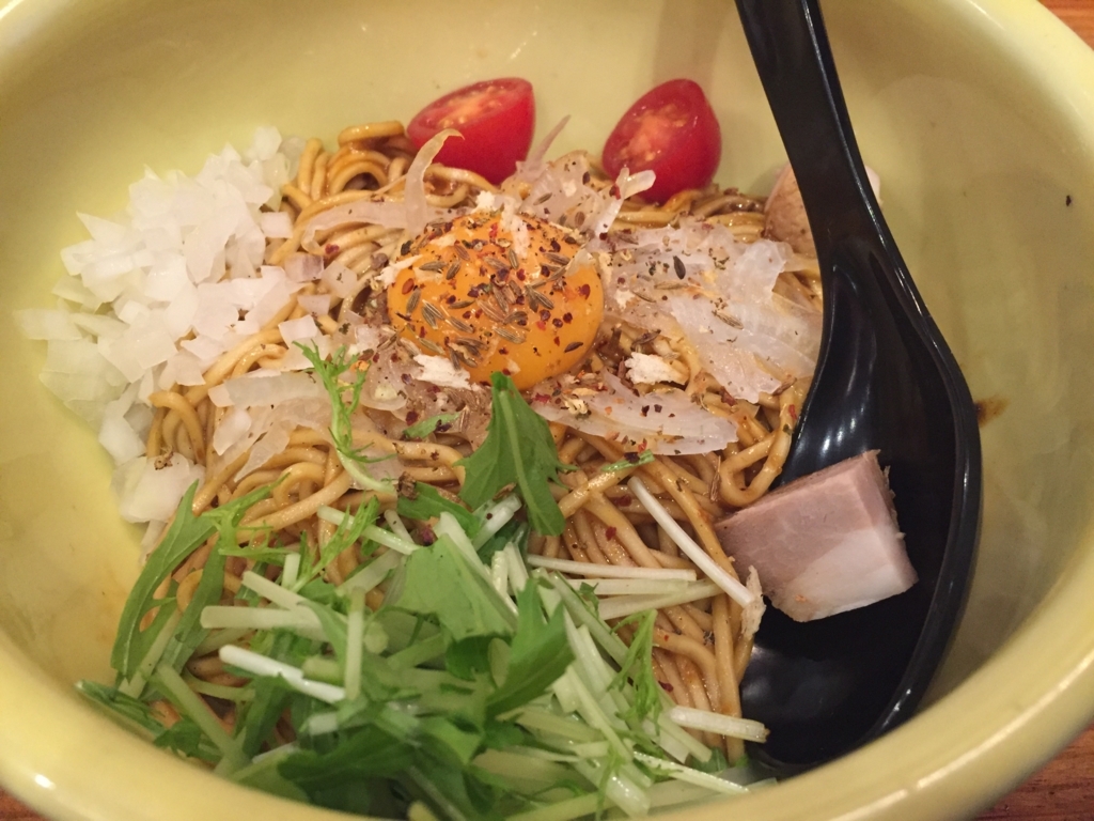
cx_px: 547
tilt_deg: -56.9
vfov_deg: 48.2
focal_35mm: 29
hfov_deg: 61.7
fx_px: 917
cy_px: 410
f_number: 2.2
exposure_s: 1/33
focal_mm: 4.15
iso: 320
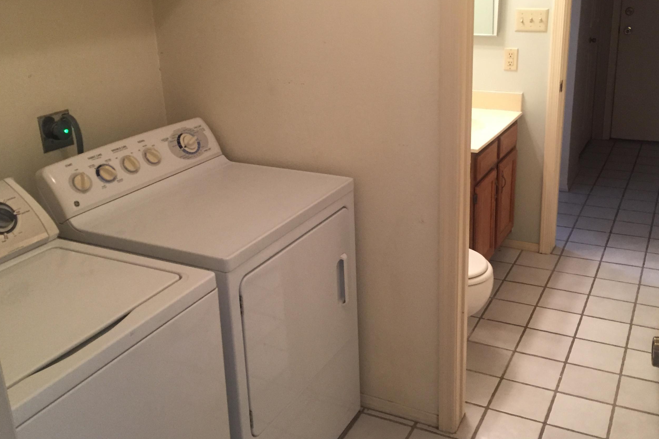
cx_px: 357
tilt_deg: -18.3
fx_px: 659
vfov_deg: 36.8
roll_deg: +0.9
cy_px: 183
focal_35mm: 36
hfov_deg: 53.1
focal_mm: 4.15
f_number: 2.2
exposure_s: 1/30
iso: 200
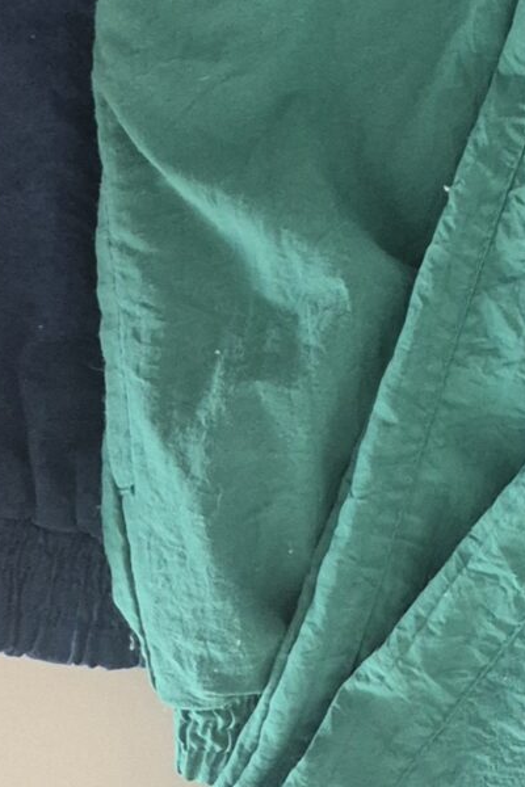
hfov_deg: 12.2
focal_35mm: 102
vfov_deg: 18.4
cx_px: 970
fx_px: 2231
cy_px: -294
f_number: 1.8
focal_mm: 5.4
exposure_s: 1/120
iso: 800
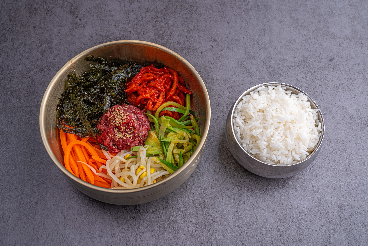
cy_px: 123
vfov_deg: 32.6
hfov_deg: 47.4
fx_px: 419
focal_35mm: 41
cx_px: 184
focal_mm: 41
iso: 100
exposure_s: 1/80
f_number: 10
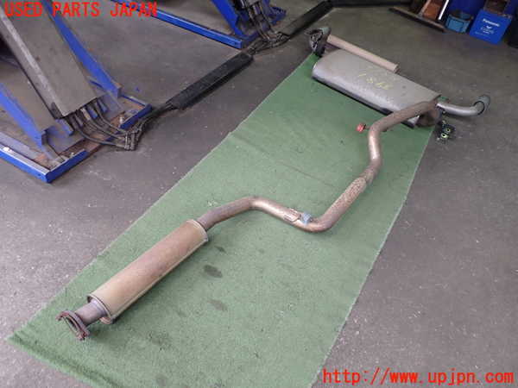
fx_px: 449
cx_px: 259
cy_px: 194
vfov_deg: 46.8
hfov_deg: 60.0
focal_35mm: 30
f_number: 2.3
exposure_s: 1/60
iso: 200
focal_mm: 5.4
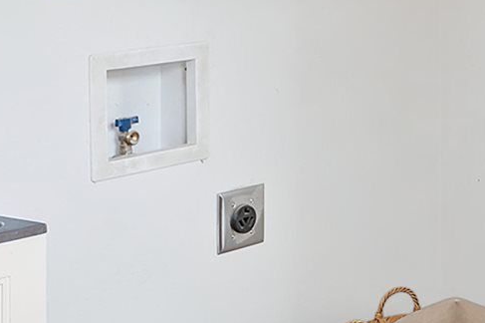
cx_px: 608
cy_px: -89
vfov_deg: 13.1
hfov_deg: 18.9
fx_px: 1360
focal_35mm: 101
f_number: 8
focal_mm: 16
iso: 100
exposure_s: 1/2
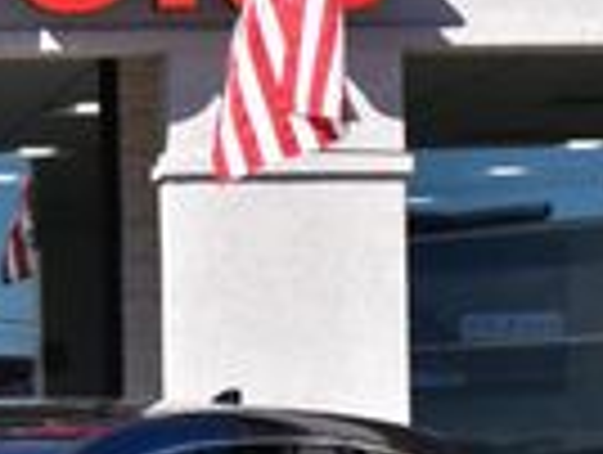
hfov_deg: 8.8
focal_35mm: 220
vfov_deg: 6.8
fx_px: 3839
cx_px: -248
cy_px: 414
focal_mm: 32
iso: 400
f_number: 11
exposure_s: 1/500
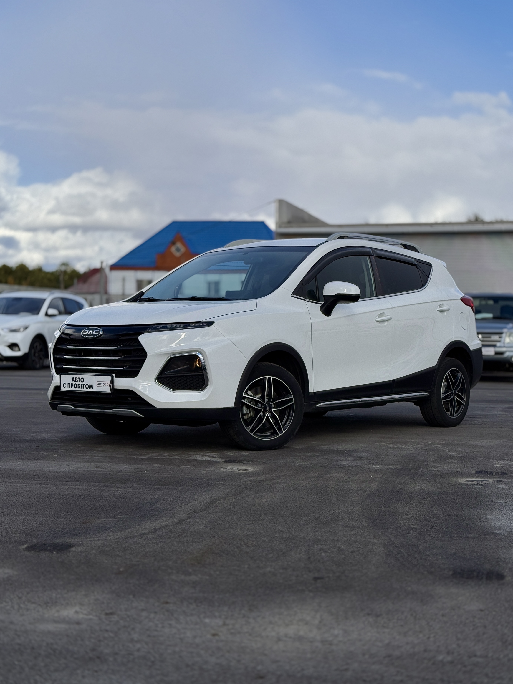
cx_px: 256
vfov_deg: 39.7
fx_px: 949
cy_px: 342
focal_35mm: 48
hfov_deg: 30.3
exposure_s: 1/5208
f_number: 1.78
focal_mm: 6.76
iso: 80
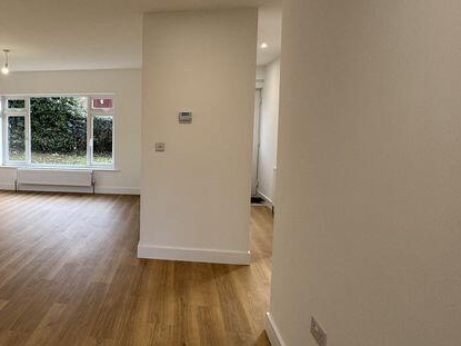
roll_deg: +0.0
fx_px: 359
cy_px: 156
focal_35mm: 27
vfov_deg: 51.2
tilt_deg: -4.2
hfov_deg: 61.5
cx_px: 113
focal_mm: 2.22
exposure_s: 1/100
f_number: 2.2
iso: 64
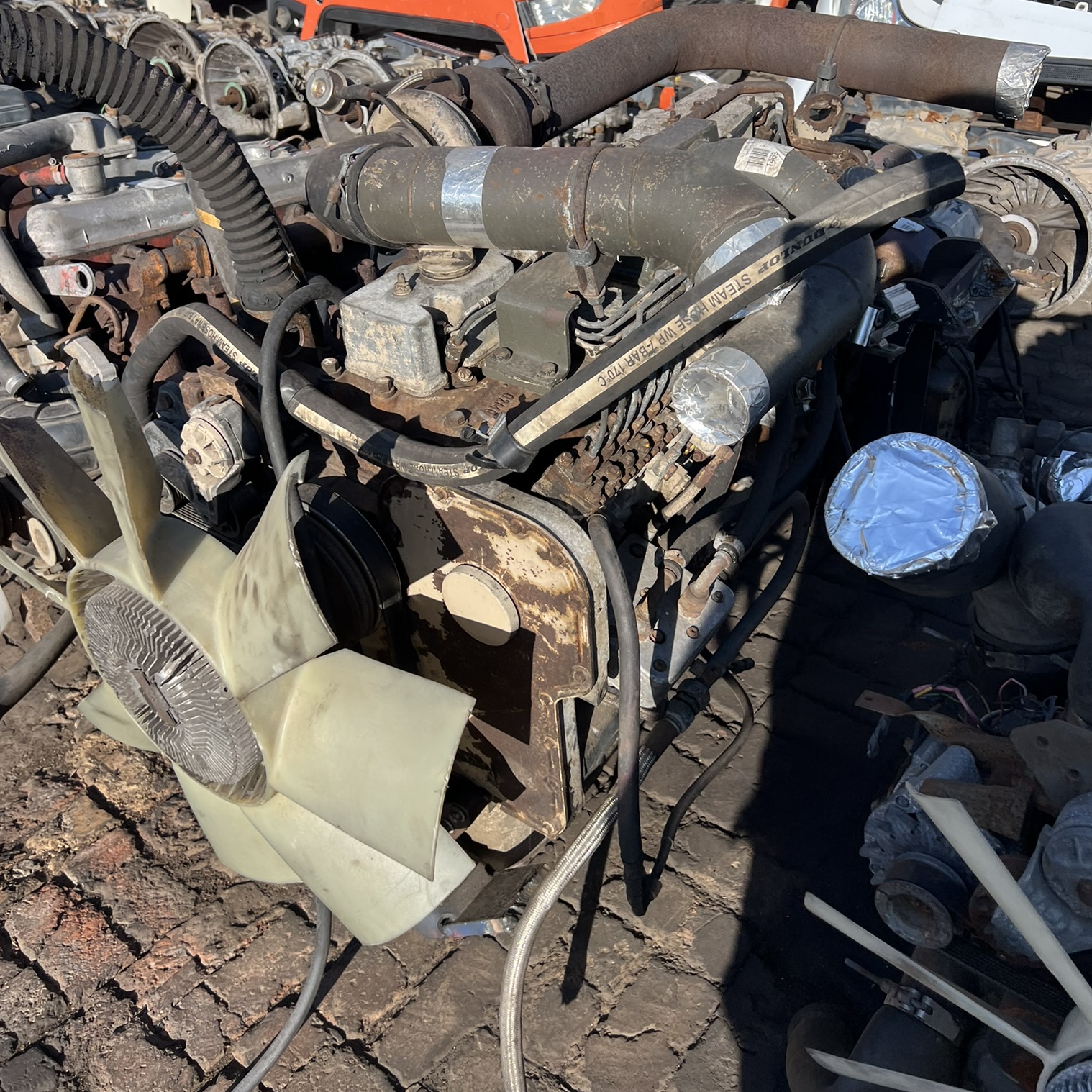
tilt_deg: -32.0
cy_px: 452
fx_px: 1106
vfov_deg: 52.3
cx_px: 540
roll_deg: +1.0
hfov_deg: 52.5
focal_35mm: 31
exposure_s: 1/2208
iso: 50
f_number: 1.5
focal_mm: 5.7
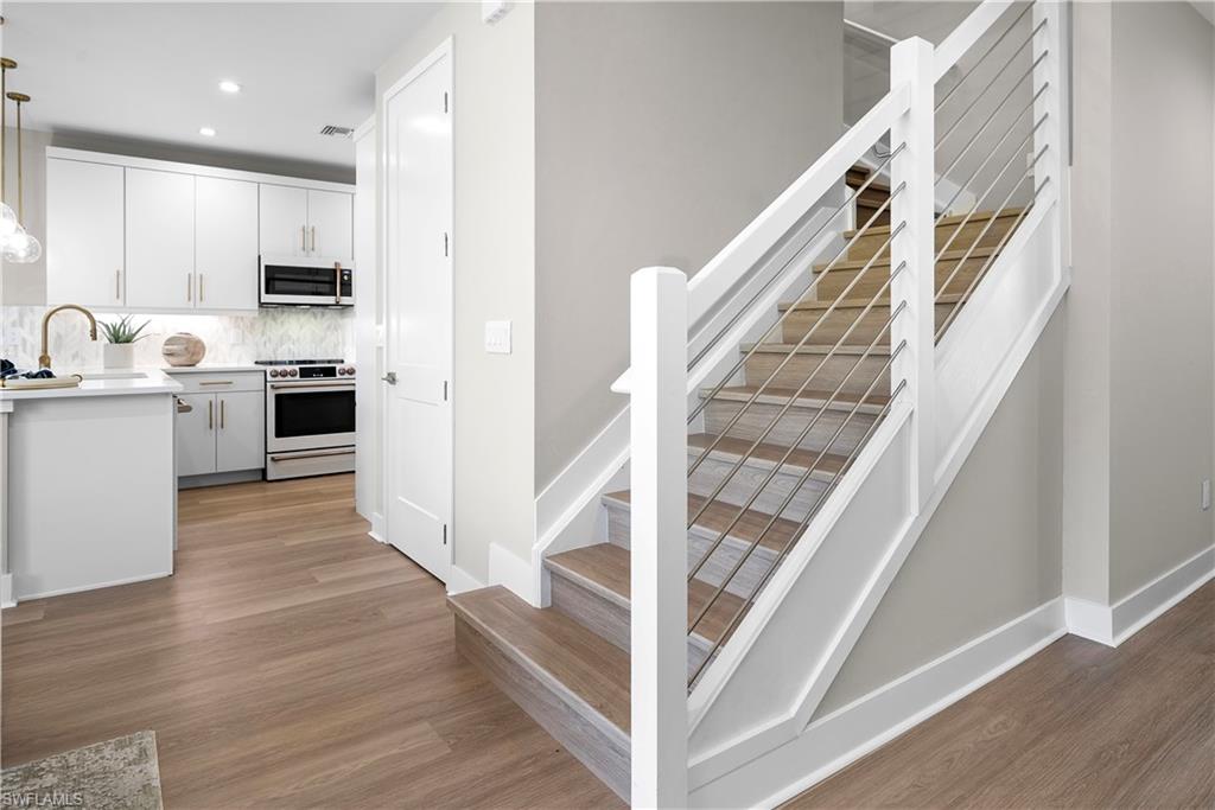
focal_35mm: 19
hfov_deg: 86.9
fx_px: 641
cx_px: 608
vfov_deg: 64.6
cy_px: 405
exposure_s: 1/80
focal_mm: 19
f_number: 8
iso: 320
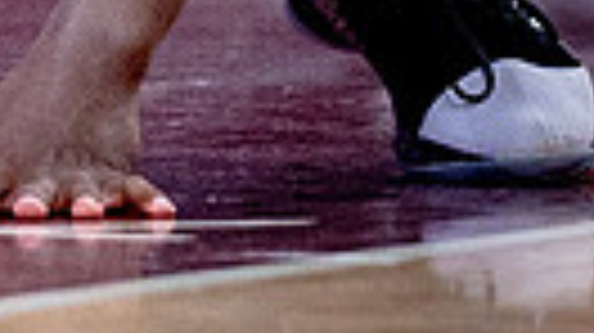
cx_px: -224
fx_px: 33632
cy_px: -772
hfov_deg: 1.0
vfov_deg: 0.6
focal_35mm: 2137
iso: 2500
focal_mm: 200
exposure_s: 1/1500
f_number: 2.8
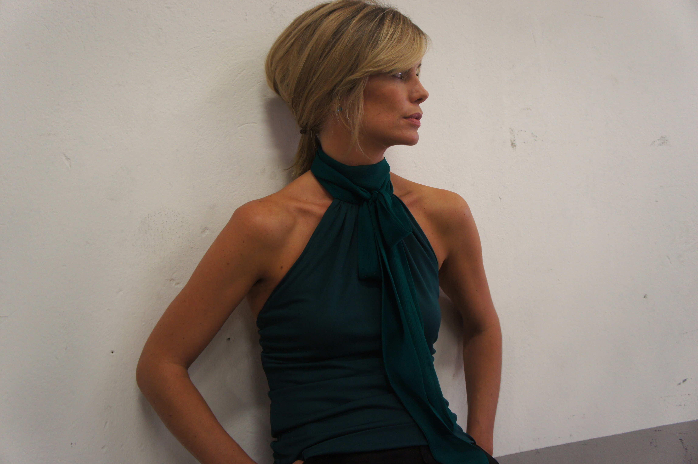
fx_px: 698
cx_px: 349
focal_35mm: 36
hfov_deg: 53.2
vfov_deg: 36.8
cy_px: 232
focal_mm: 24
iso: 800
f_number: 4
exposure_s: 1/40
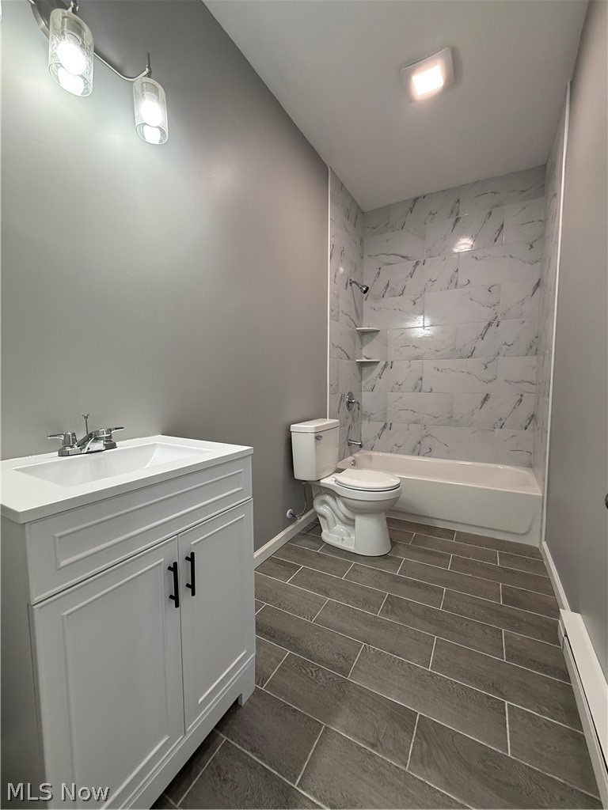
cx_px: 304
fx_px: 328
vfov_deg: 102.1
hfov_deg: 85.7
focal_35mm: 14
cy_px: 405
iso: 200
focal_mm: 2.22
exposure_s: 1/120
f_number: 2.2
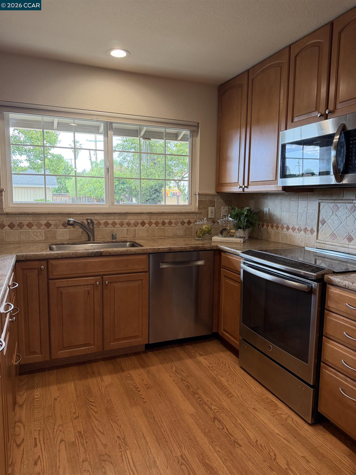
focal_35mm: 24
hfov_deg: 56.8
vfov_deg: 71.6
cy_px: 238
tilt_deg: -8.2
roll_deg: -0.5
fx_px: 329
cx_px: 178
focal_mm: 6.76
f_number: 1.78
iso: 200
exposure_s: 1/120
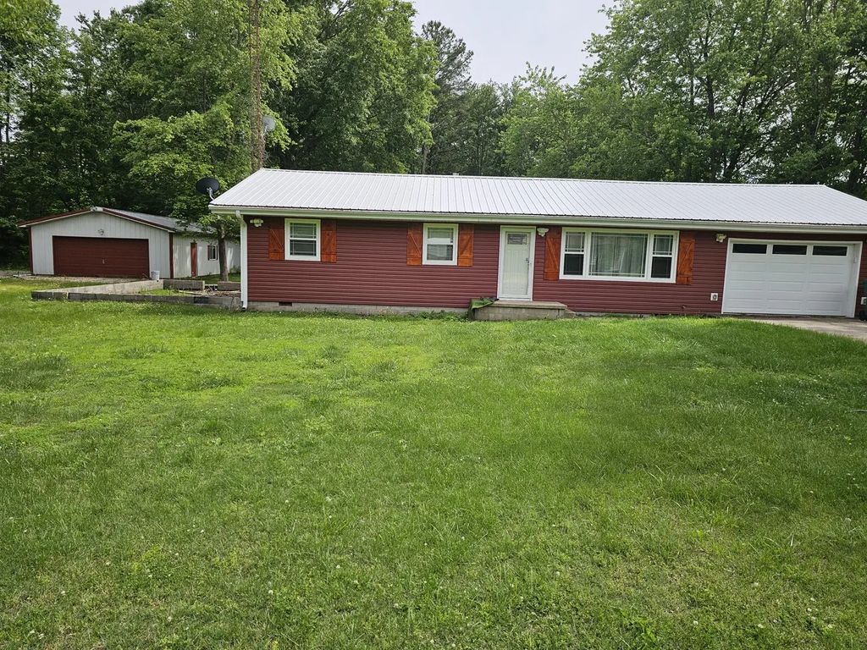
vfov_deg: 58.9
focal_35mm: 23
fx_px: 576
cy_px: 325
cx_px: 434
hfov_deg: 73.9
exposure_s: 1/677
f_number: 1.7
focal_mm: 6.3
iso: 10
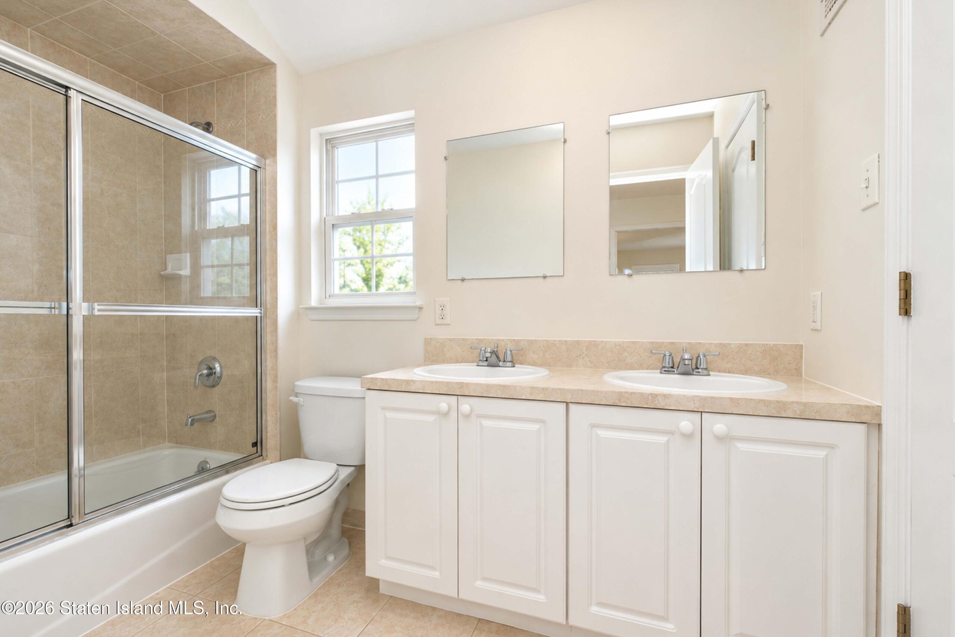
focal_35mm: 15
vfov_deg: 77.3
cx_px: 478
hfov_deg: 100.4
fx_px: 398
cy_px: 318
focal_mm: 10
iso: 1250
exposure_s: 1/100
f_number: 10
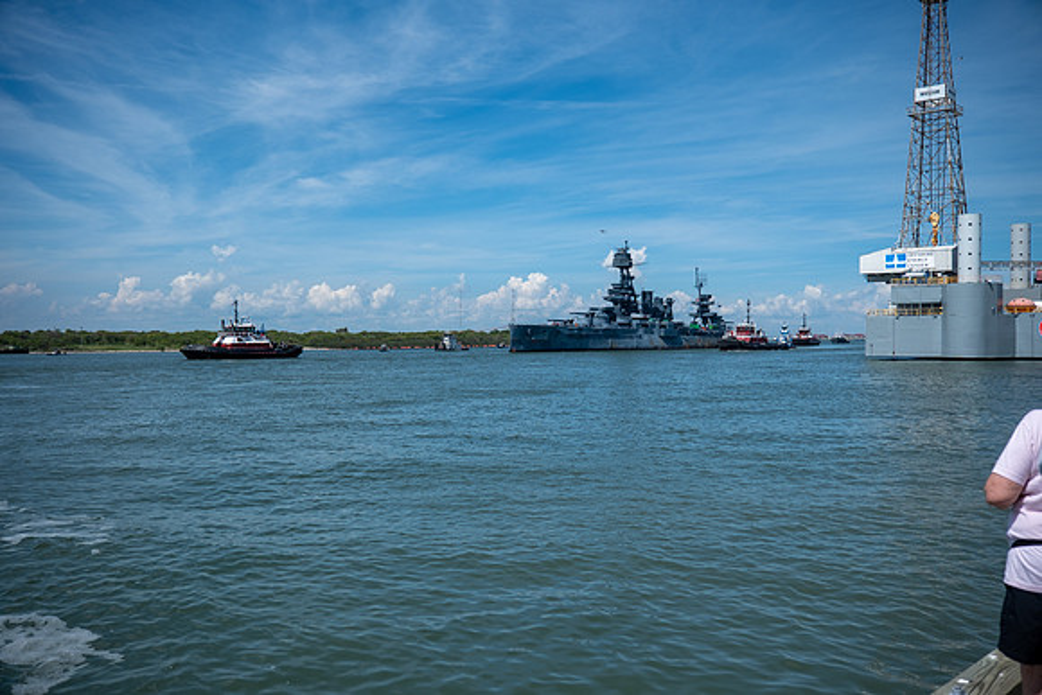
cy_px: 348
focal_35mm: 30
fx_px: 868
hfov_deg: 61.9
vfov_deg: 43.6
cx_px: 521
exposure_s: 1/2500
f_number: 4
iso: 160
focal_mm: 20.2
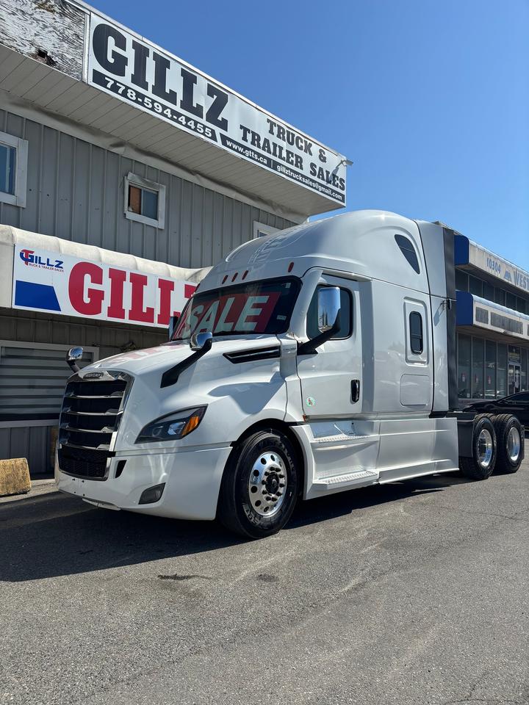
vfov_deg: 67.3
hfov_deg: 53.1
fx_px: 530
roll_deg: -2.8
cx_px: 264
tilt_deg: +2.5
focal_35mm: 26
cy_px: 352
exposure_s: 1/4425
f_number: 1.6
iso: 50
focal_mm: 5.96
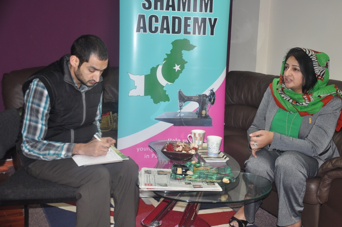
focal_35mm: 48
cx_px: 171
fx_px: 455
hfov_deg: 41.2
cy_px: 114
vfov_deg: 28.0
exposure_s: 1/60
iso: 320
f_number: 4.2
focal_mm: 32
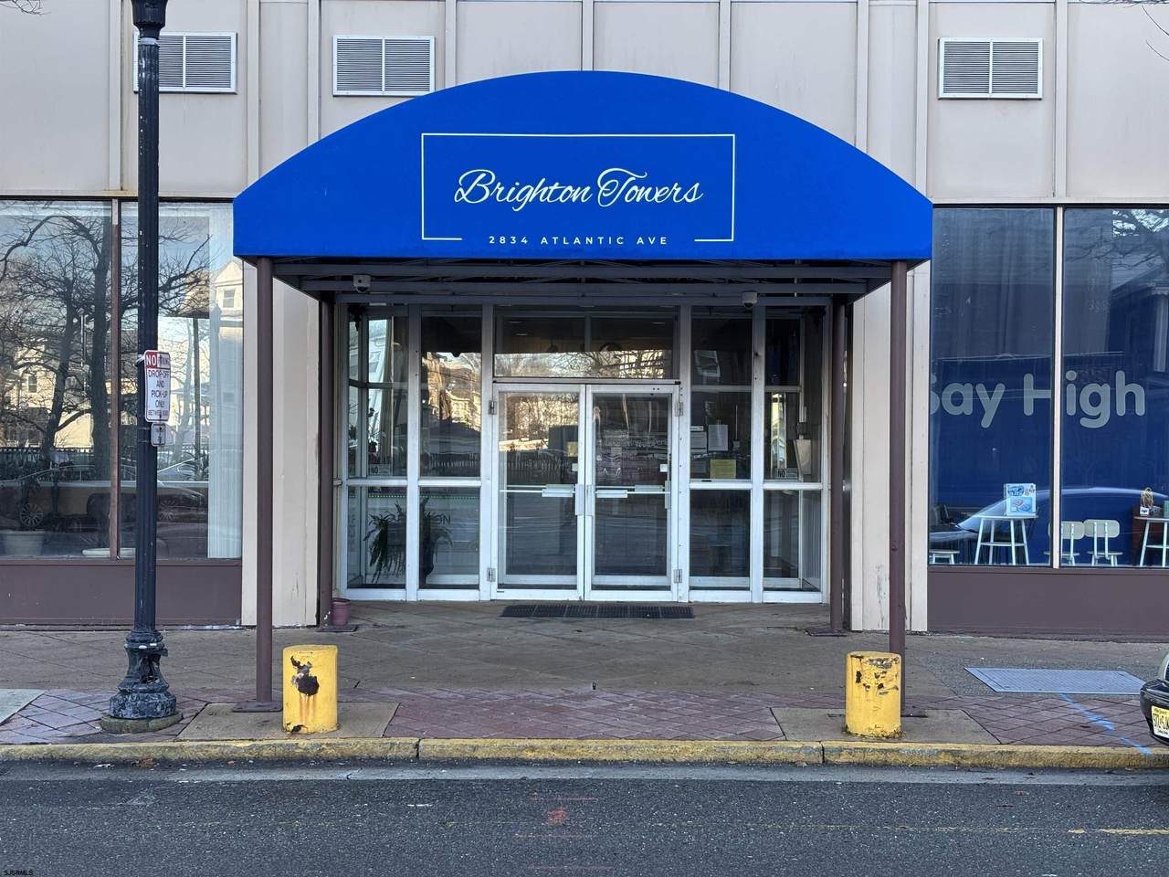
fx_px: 1756
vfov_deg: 28.0
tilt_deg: +1.5
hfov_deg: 36.8
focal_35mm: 52
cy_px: 438
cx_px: 584
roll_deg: -0.9
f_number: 1.6
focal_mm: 5.96
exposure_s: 1/182
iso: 32
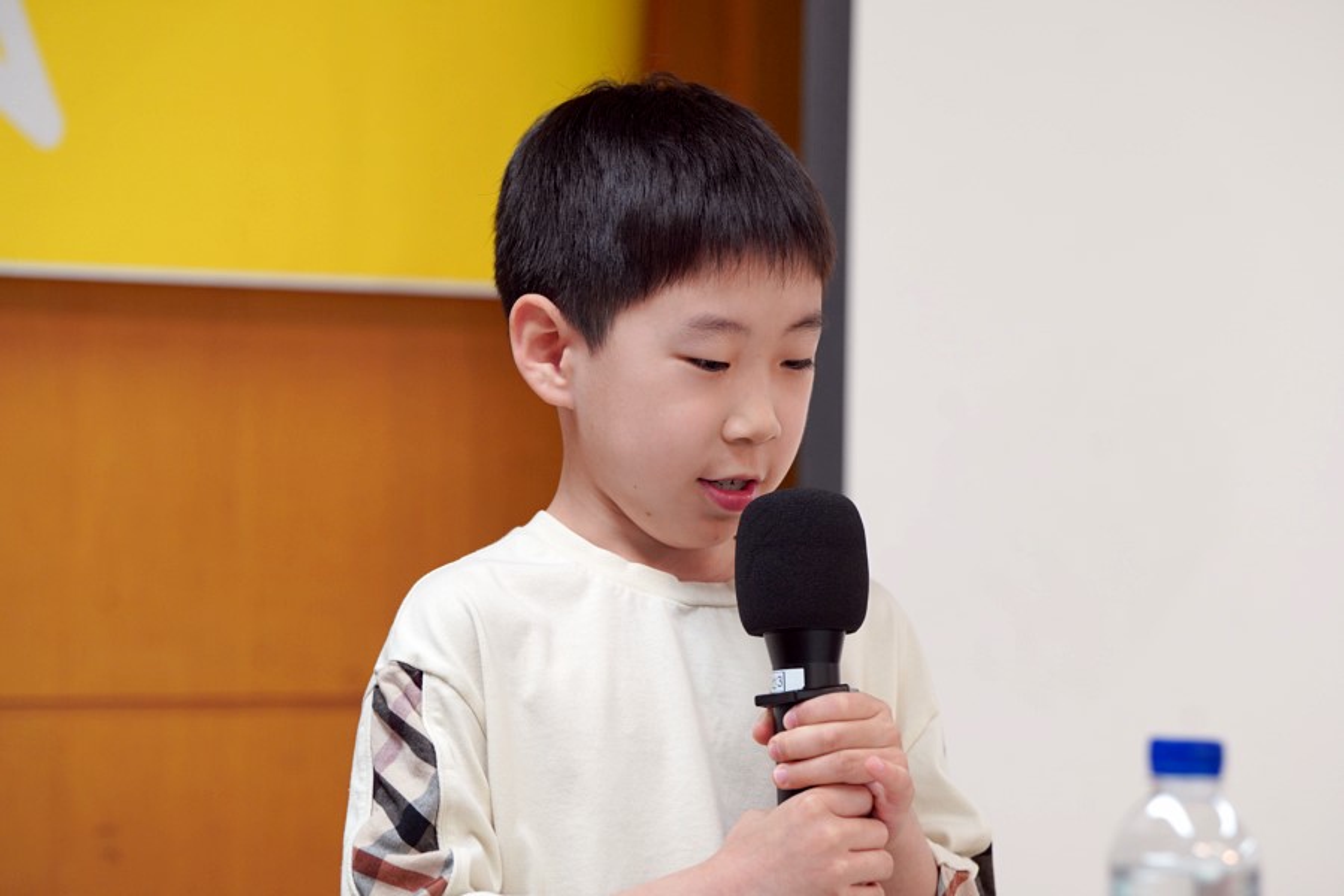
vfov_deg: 10.5
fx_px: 4853
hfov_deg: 15.8
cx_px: 672
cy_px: 448
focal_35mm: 130
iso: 800
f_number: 4
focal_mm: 130
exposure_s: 1/160
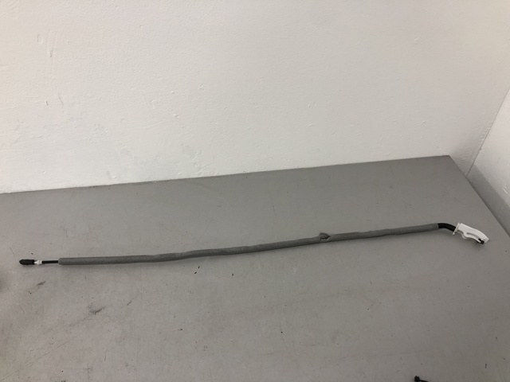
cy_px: 191
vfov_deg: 49.7
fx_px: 413
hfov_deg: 63.4
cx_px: 255
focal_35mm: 28
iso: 32
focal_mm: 4
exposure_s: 1/33
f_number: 1.8
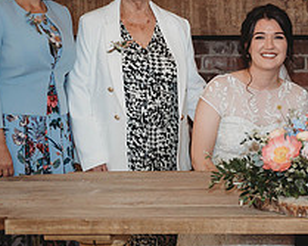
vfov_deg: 11.2
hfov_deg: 13.7
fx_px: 1257
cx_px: 324
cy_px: 112
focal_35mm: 138
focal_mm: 53
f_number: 2.8
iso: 1800
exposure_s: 1/160
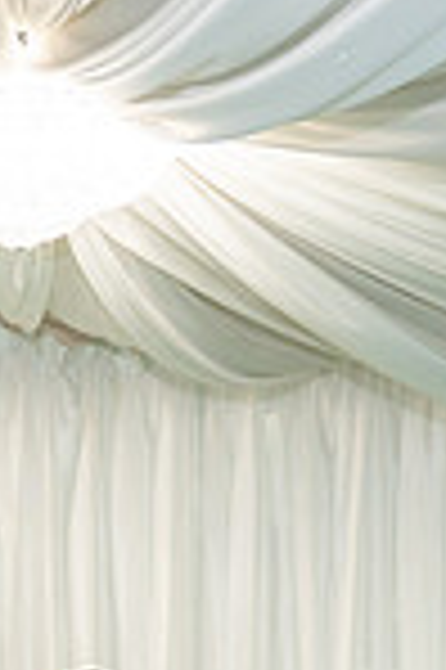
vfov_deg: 17.7
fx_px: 2030
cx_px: 165
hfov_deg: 12.5
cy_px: 854
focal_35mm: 109
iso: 800
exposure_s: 1/160
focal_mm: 24
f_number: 3.2
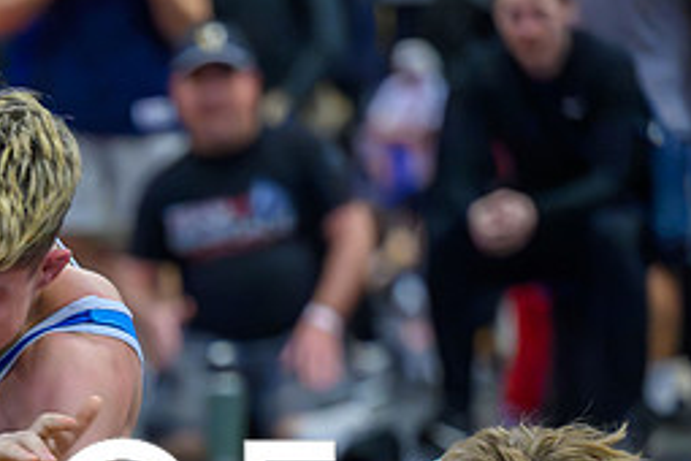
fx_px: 5700
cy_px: 564
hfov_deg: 6.9
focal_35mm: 297
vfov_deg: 4.6
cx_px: -79
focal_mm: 120
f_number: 2.8
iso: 12800
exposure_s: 1/800
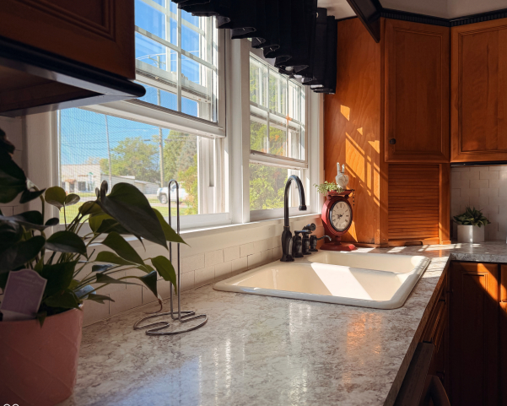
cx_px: 276
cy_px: 209
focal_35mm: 26
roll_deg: +0.7
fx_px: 390
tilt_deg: -2.5
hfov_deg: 65.9
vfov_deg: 54.9
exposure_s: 1/1005
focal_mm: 6.76
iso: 100
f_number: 1.78
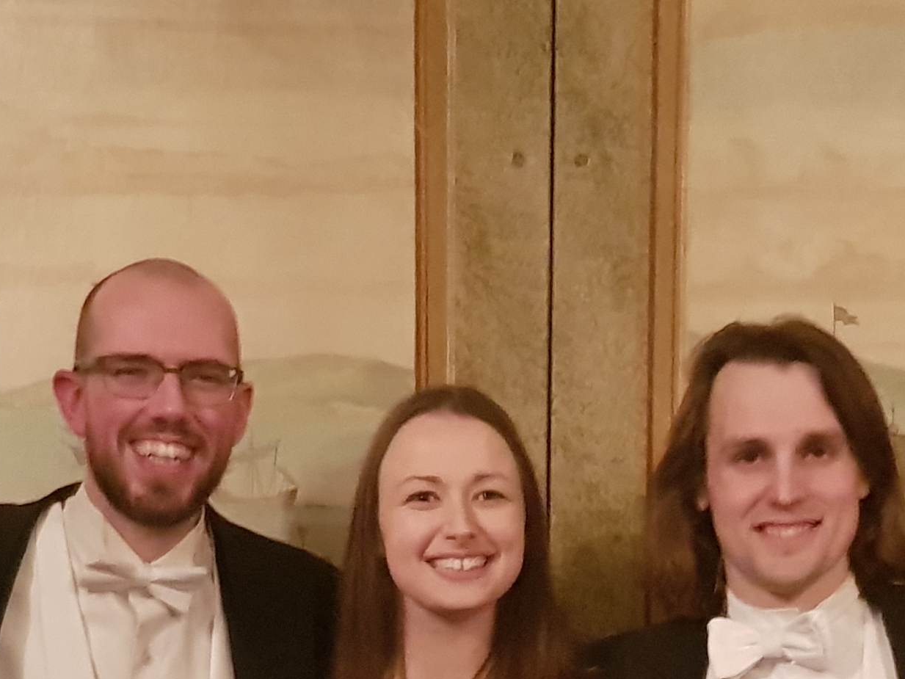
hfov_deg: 23.0
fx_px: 2222
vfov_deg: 16.4
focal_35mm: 85
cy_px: 875
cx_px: 506
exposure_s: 1/10
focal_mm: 4.2
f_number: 1.7
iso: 800
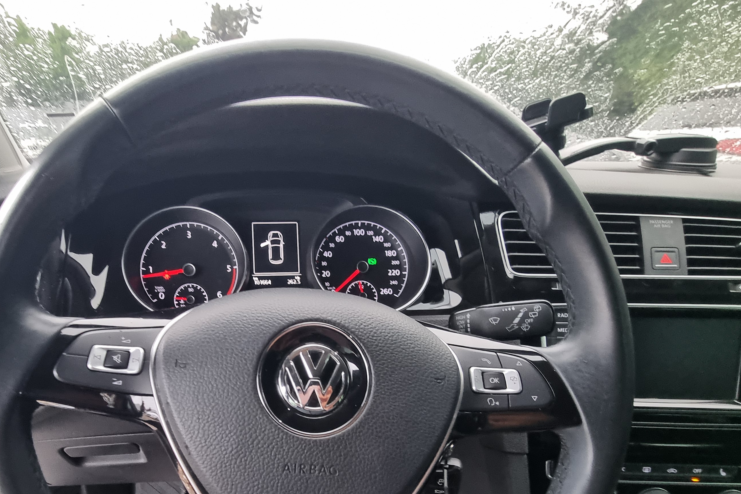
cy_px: 369
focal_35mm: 21
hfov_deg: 79.8
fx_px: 432
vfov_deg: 56.6
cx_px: 279
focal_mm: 2.2
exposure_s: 1/60
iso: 250
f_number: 2.2
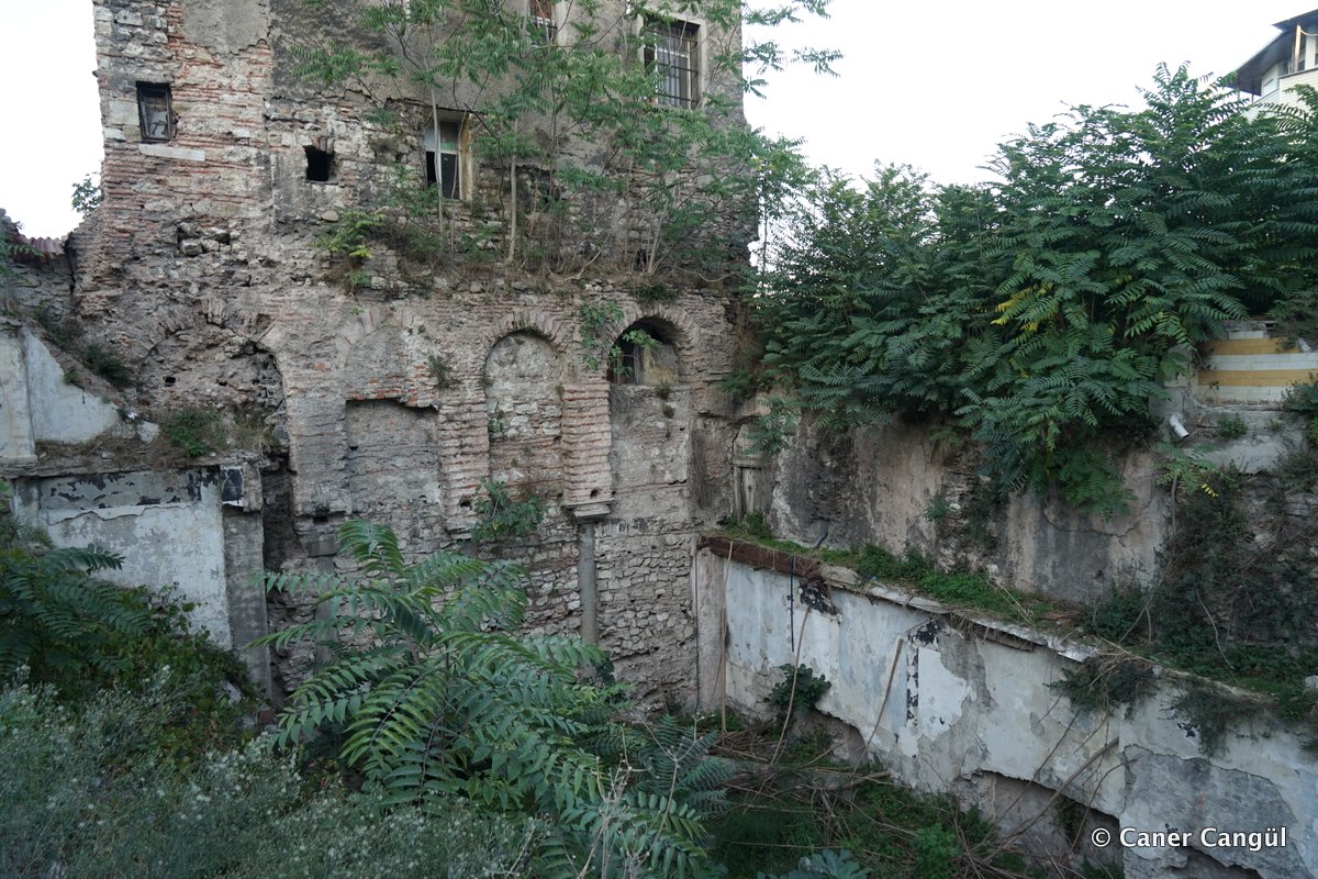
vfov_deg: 53.1
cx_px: 659
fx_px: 879
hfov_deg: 73.7
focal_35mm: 24
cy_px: 440
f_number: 7.1
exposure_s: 1/60
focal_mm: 24
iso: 250
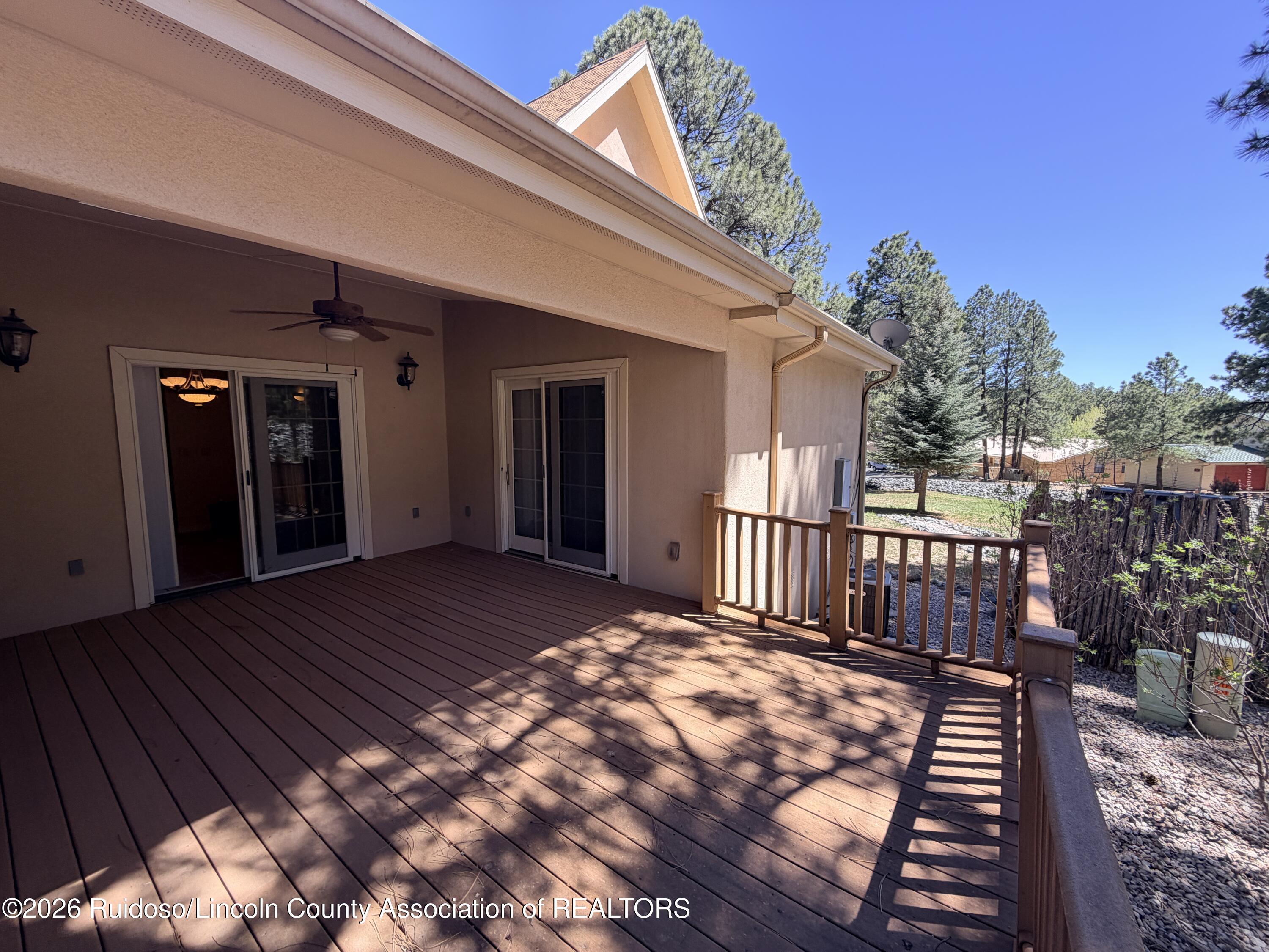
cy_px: 476
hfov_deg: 102.1
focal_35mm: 14
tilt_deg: -6.3
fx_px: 513
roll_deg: +0.2
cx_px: 634
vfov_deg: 85.7
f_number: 2.2
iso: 50
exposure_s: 1/285
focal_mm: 2.22
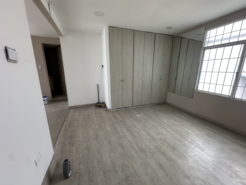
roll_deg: -0.3
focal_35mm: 14
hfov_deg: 102.1
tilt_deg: -13.5
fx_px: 99
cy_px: 92
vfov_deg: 85.7
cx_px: 123
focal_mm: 2.22
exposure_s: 1/99
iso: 100
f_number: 2.2
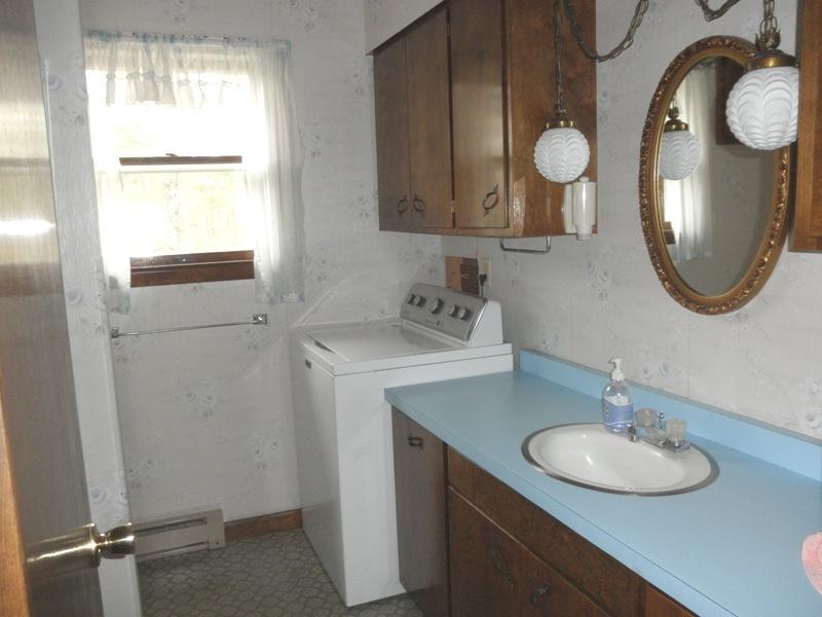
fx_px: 665
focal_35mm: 28
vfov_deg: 49.7
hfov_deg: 63.4
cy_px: 308
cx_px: 411
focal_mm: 5
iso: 200
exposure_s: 1/30
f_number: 3
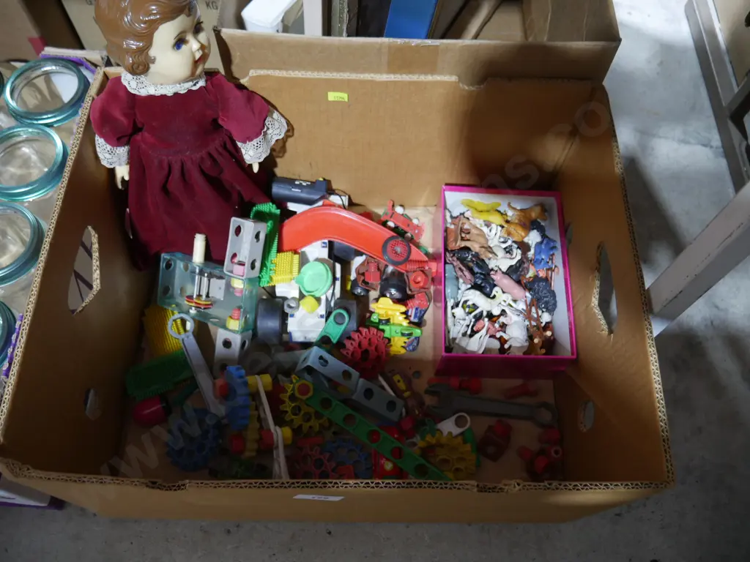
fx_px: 607
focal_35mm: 28
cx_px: 375
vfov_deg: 49.7
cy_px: 281
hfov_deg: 63.4
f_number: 3.5
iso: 1000
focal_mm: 14
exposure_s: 1/60
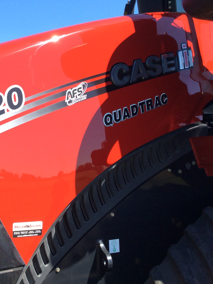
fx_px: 402
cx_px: 68
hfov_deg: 29.4
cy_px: 128
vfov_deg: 38.9
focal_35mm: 49
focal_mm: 3.3
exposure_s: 1/622
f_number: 2.4
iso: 32
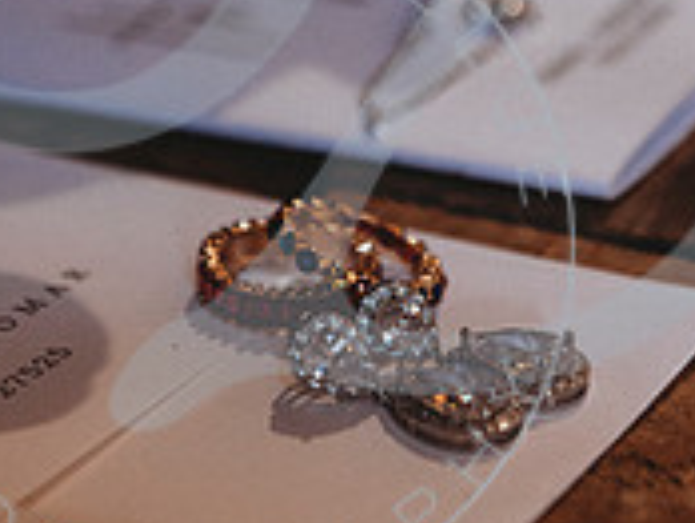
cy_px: -56
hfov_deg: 11.3
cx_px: 383
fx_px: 3498
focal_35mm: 174
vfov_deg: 8.5
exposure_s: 1/125
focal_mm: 70
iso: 2000
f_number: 5.6
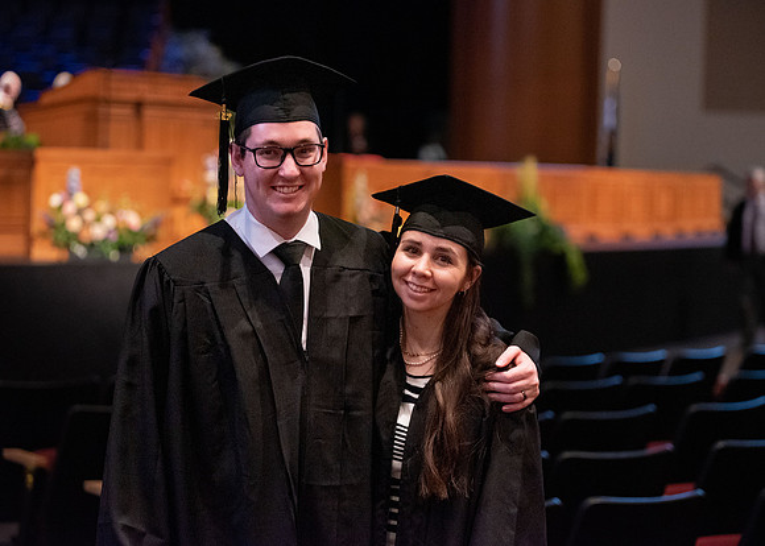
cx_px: 394
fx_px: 2112
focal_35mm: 97
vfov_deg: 14.7
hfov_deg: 20.5
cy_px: 270
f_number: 2.8
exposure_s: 1/160
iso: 10000
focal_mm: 90
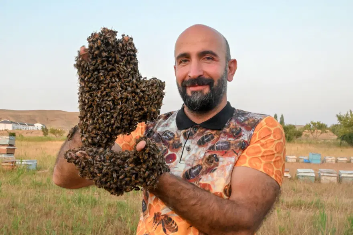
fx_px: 353
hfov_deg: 53.1
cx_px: 176
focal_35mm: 36
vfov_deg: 36.8
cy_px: 118
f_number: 20
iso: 6400
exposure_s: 1/15
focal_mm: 24
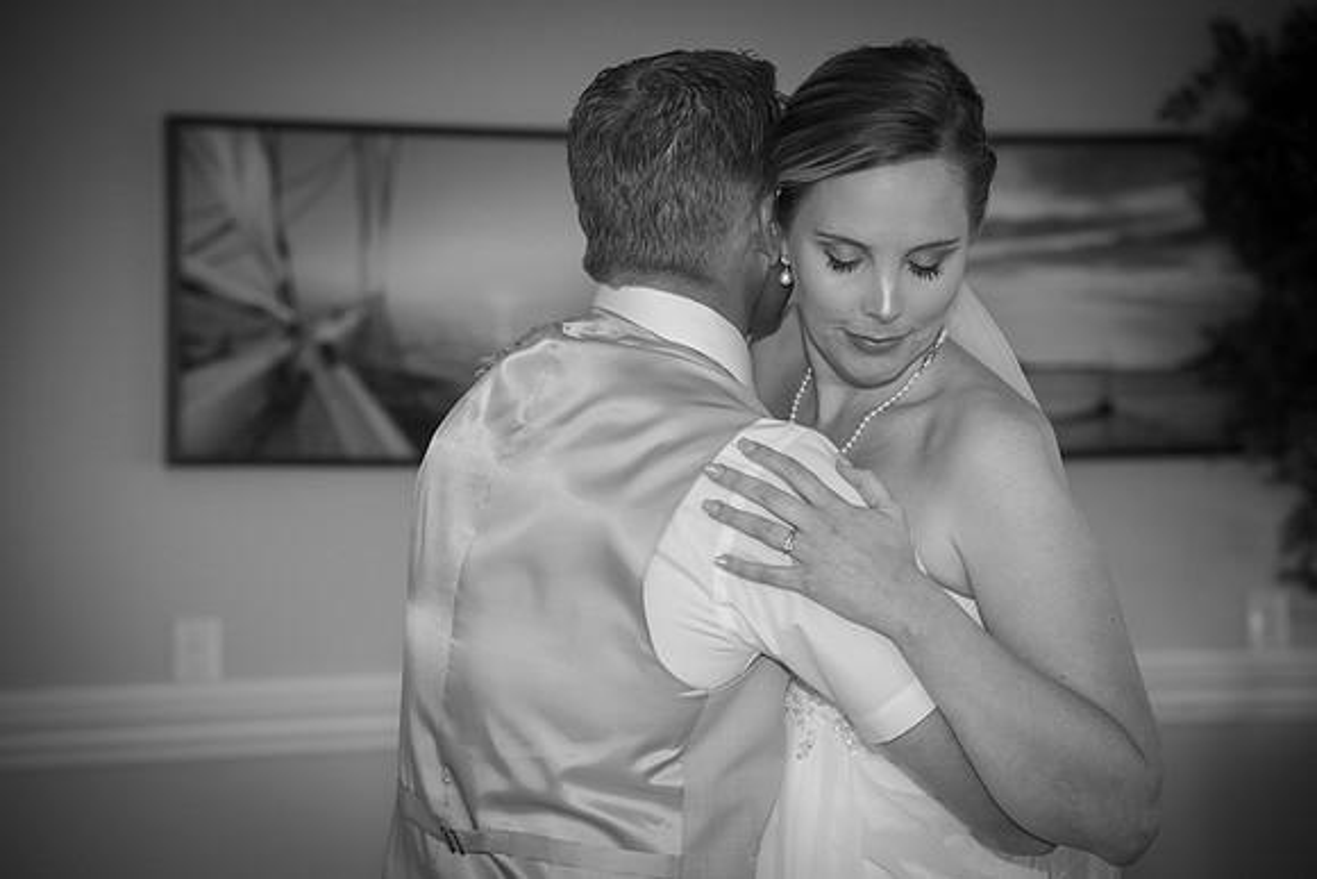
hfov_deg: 17.1
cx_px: 658
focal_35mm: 120
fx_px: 4391
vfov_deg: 11.4
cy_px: 440
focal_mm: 120
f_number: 5
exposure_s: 1/320
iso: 1000
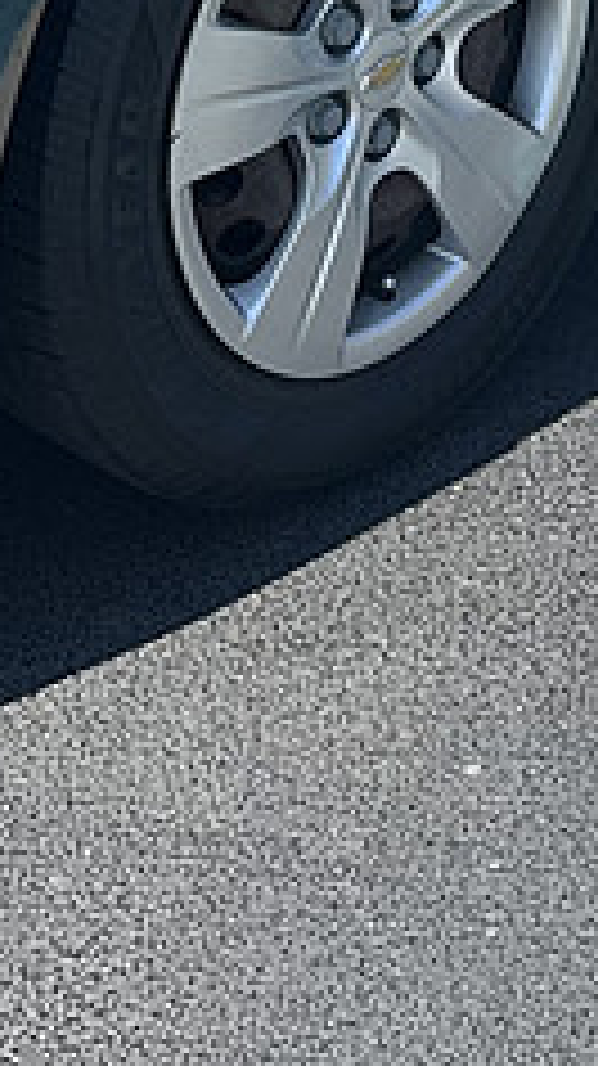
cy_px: -472
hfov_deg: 10.7
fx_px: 3191
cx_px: 202
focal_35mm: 113
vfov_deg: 17.3
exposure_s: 1/2070
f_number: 1.78
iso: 80
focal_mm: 6.86
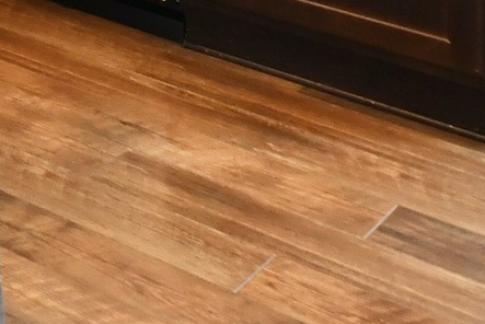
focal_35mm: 97
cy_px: -542
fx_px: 1308
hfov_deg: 14.0
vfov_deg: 11.0
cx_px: -704
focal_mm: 14
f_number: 6.3
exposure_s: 1/60
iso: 640
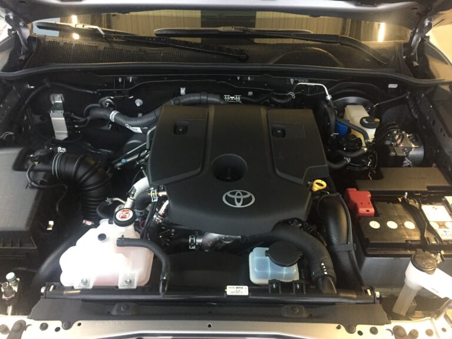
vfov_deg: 48.2
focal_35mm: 29
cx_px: 226
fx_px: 379
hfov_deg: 61.7
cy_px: 170
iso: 250
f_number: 2.2
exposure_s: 1/17
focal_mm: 4.15
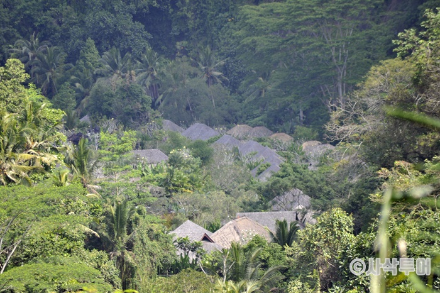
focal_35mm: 300
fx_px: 3665
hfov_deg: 6.9
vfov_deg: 4.6
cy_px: 146
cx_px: 220
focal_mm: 300
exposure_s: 1/640
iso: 560
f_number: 5.6
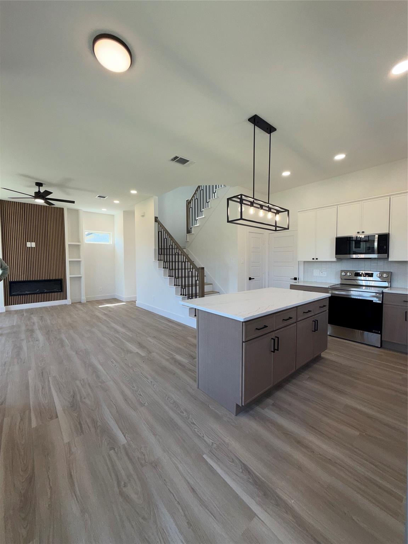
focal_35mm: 14
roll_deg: -0.4
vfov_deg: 102.1
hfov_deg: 85.7
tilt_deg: +0.4
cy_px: 272
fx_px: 220
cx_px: 204
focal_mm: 2.22
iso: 25
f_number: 2.2
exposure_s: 1/122
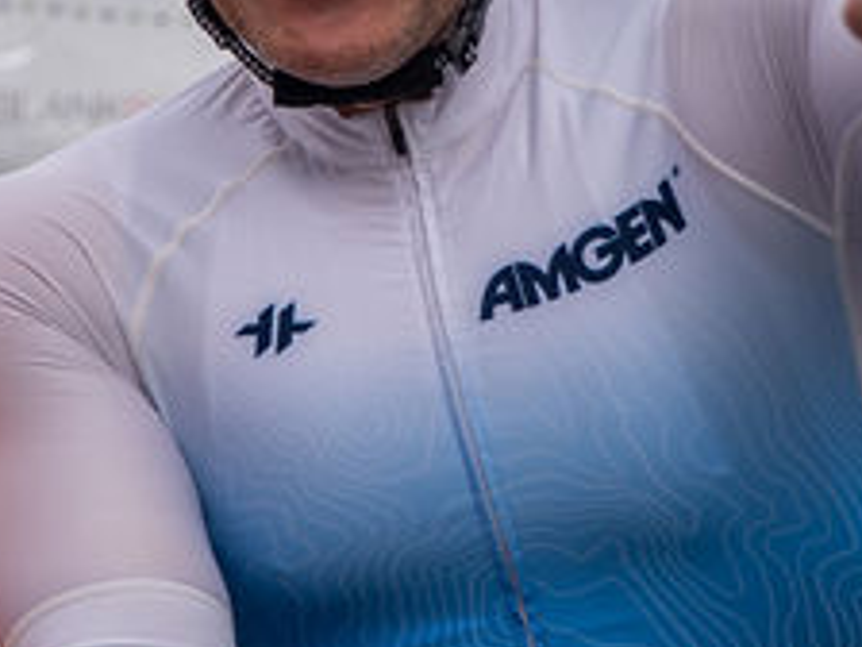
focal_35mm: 207
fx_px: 5155
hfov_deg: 9.6
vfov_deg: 7.2
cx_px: 277
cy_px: 110
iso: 200
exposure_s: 1/80
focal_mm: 47
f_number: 4
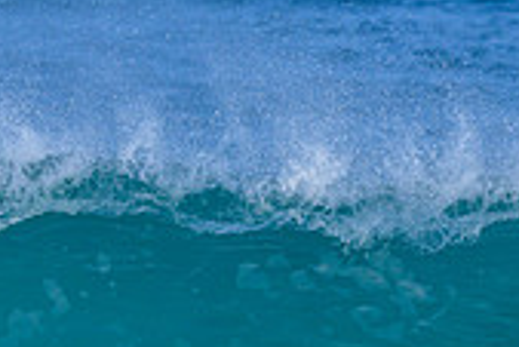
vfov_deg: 0.5
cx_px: -25
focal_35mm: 2743
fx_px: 39578
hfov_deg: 0.8
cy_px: 539
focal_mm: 800
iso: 450
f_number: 6.3
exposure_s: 1/2000
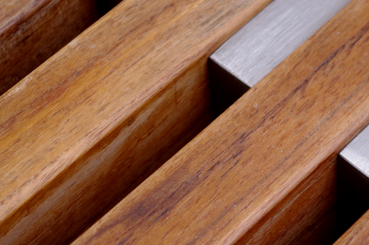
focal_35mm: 142
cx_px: 289
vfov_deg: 9.6
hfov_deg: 14.4
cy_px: 132
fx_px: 1454
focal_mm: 55
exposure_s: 1/80
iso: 200
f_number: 5.6
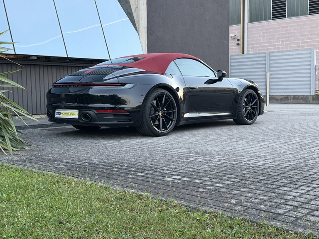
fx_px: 442
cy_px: 120
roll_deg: -0.4
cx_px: 160
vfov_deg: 30.3
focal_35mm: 48
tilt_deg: -3.4
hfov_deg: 39.7
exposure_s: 1/60
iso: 250
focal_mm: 6.76
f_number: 1.78
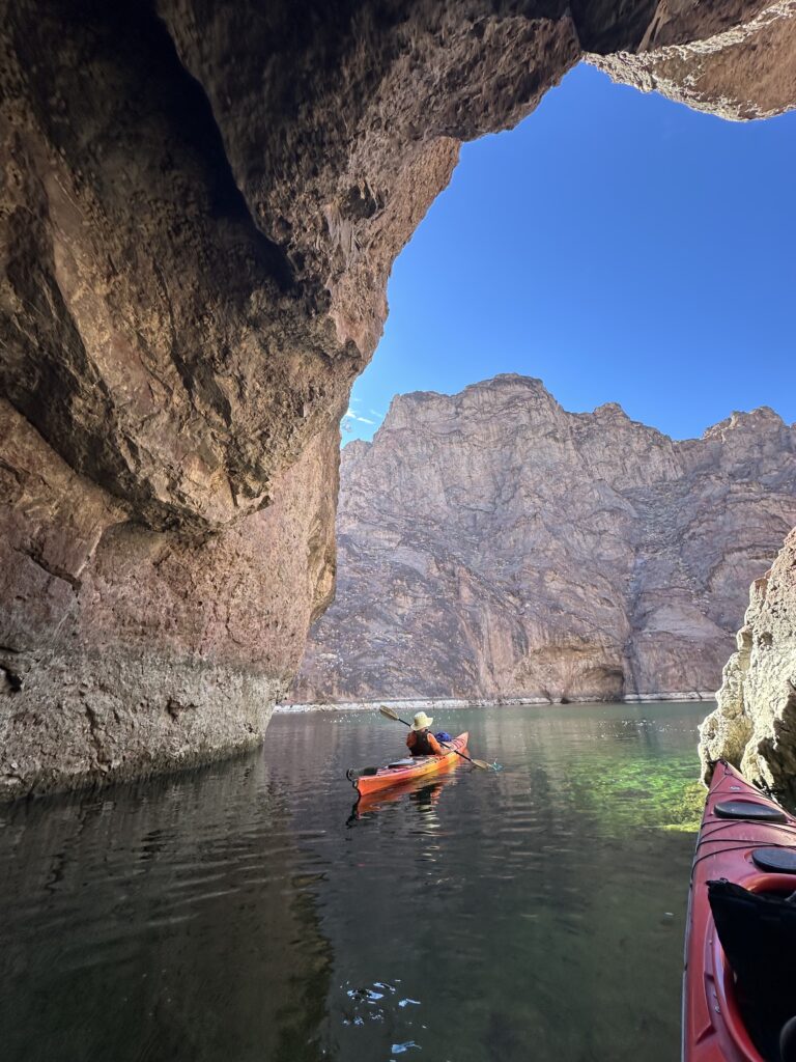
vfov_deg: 102.1
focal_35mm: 14
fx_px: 429
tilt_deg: +22.6
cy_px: 531
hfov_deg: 85.7
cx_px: 398
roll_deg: +1.5
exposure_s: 1/237
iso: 40
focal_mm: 2.22
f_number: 2.2
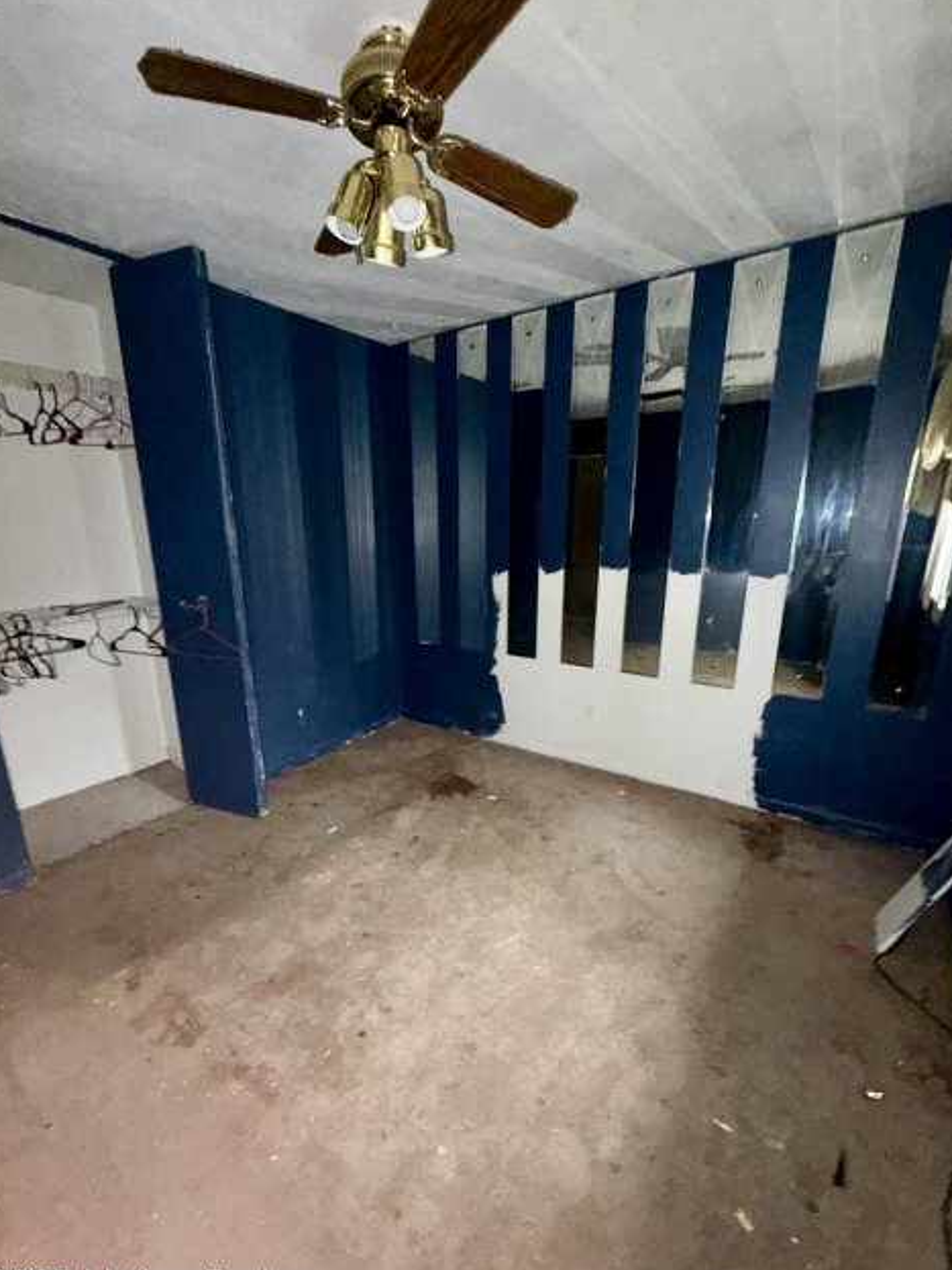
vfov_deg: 98.1
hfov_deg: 81.7
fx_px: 550
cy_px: 668
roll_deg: +2.3
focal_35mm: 15
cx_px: 465
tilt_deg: -14.9
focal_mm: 2.22
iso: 500
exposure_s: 1/30
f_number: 2.2
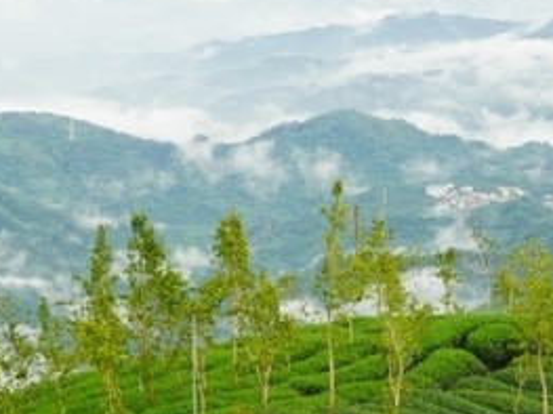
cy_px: 324
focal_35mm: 160
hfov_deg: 12.3
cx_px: 414
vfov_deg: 9.3
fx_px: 2555
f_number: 5.6
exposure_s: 1/80
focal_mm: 35
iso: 320
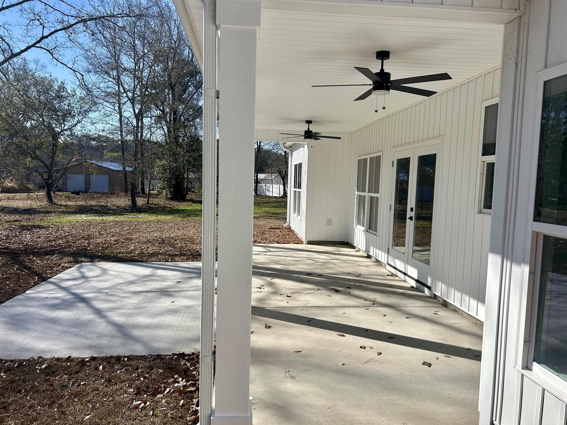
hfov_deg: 67.3
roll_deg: -0.8
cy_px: 212
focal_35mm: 26
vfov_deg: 53.1
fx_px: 426
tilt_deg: -4.5
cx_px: 284
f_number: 1.5
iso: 50
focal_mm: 5.7
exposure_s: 1/5587
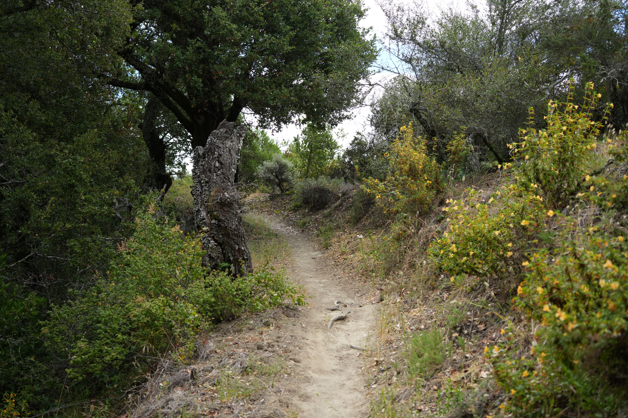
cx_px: 314
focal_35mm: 50
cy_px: 209
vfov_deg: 27.0
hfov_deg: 39.6
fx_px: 872
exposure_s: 1/800
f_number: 4.5
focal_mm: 50
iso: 320
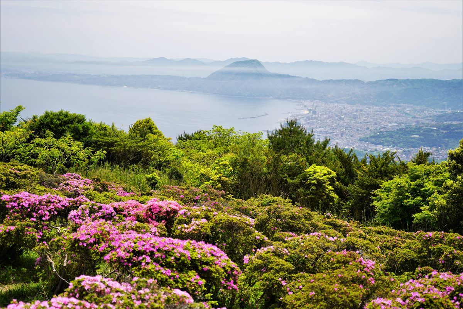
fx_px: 772
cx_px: 232
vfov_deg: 22.6
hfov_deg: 33.4
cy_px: 154
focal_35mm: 60
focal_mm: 60
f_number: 5.6
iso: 100
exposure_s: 1/125
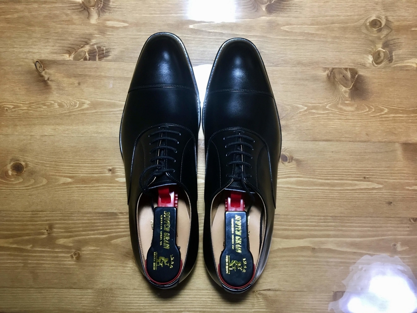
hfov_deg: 61.7
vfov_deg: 48.2
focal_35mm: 29
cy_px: 156
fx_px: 349
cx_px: 208
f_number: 2.2
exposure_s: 1/30
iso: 100
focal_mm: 4.15
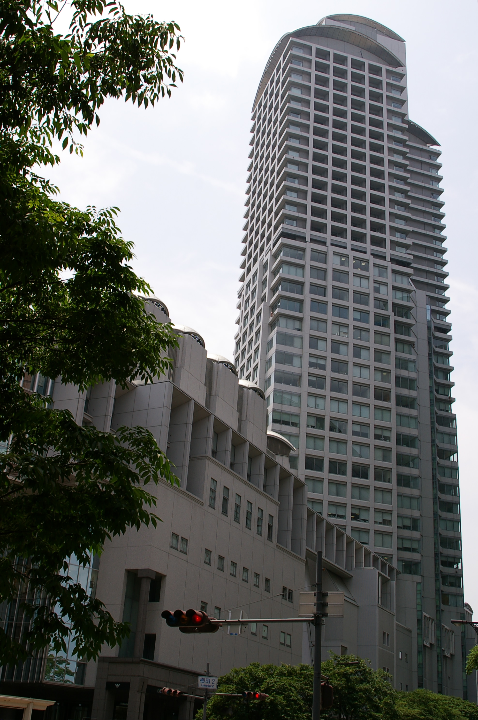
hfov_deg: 34.1
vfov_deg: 49.6
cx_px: 239
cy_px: 360
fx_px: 778
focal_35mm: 39
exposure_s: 1/500
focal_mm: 26
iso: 200
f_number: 8
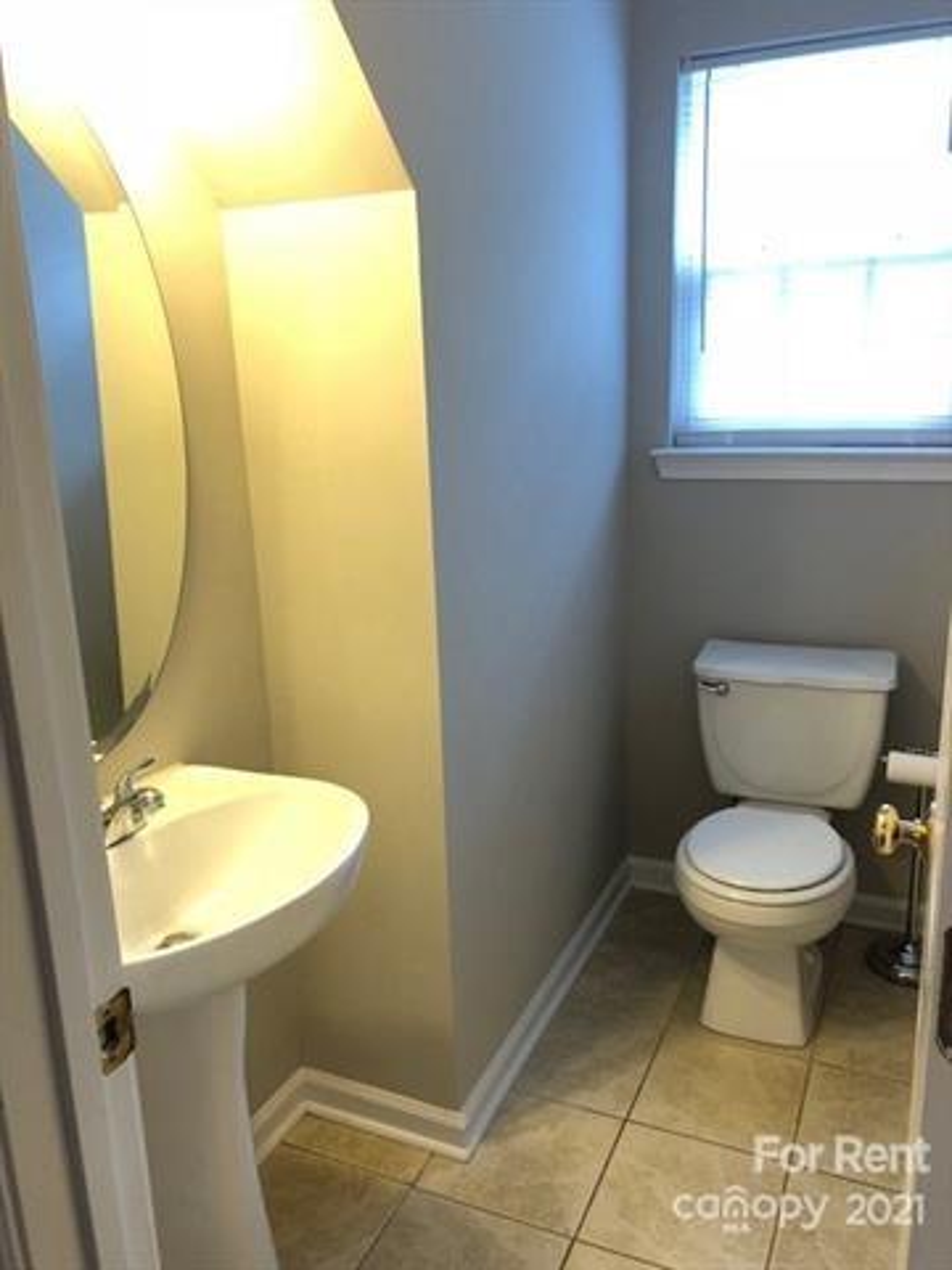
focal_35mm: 28
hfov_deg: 49.7
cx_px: 476
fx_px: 1027
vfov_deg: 63.4
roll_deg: +2.7
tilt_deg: -15.0
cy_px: 635
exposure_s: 1/24
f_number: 1.8
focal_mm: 3.99
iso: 40
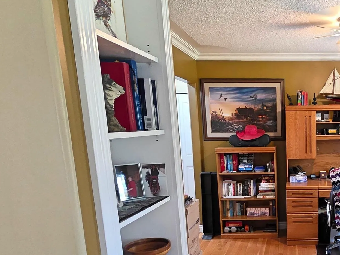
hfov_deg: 50.4
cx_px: 306
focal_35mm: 32
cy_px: 193
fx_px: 314
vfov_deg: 42.7
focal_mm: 2.2
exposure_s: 1/60
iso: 640
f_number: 1.9
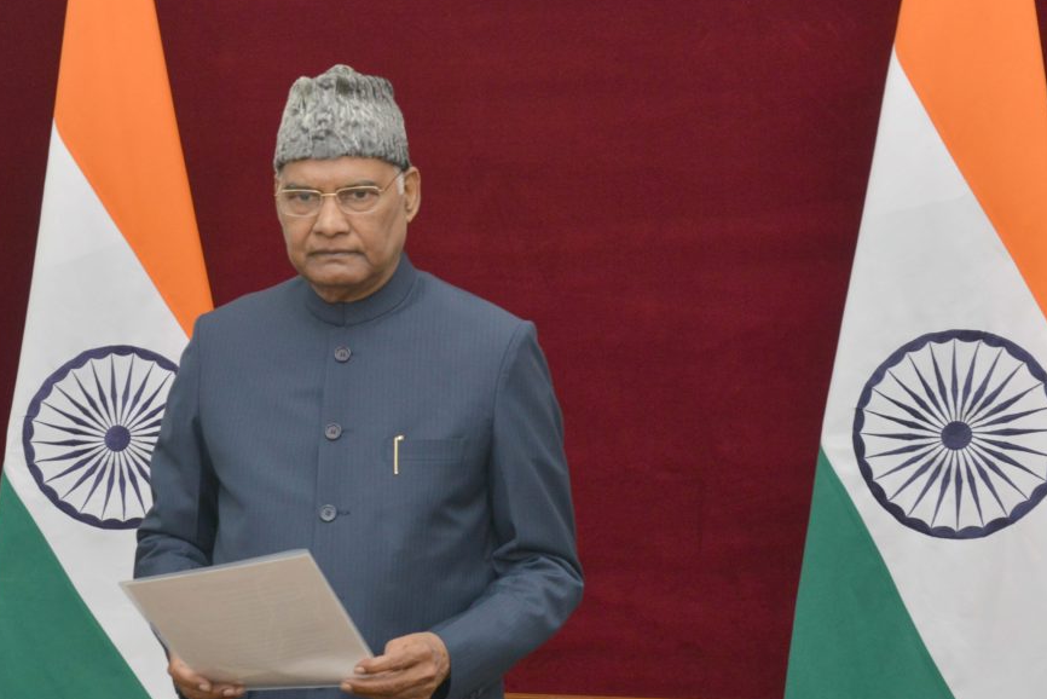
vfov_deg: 26.0
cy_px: 376
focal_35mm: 52
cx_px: 548
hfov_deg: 38.2
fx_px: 1513
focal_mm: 44
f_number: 5
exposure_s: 1/160
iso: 1250
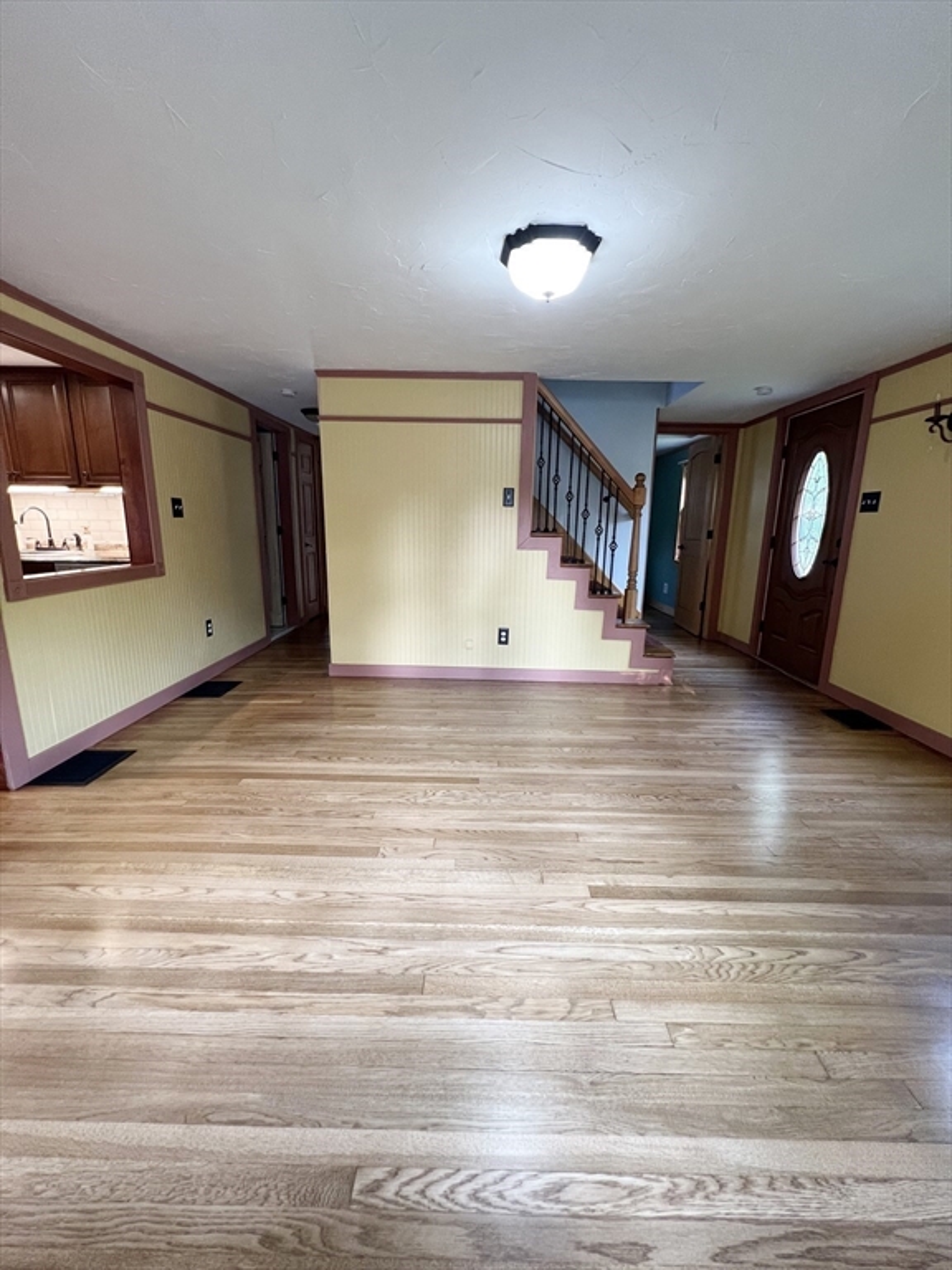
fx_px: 477
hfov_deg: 89.9
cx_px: 476
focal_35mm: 13
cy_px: 635
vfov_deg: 106.2
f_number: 1.8
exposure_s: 1/60
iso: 200
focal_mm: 1.57
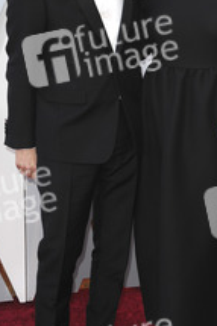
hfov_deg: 11.3
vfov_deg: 16.9
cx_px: 145
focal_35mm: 121
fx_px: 1096
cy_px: 127
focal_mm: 65
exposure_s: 1/250
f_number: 7.1
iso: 1000
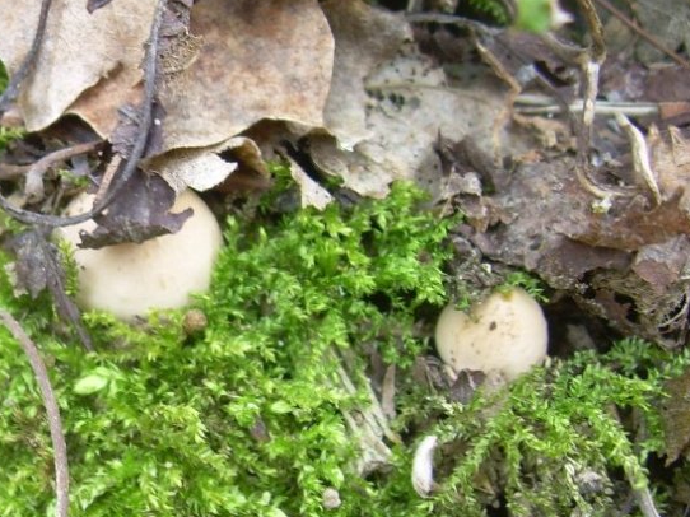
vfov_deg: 20.7
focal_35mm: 71
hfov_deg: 26.4
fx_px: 1415
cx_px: 59
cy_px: 288
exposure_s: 1/16.4
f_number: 2.8
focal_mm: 6.3
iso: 50
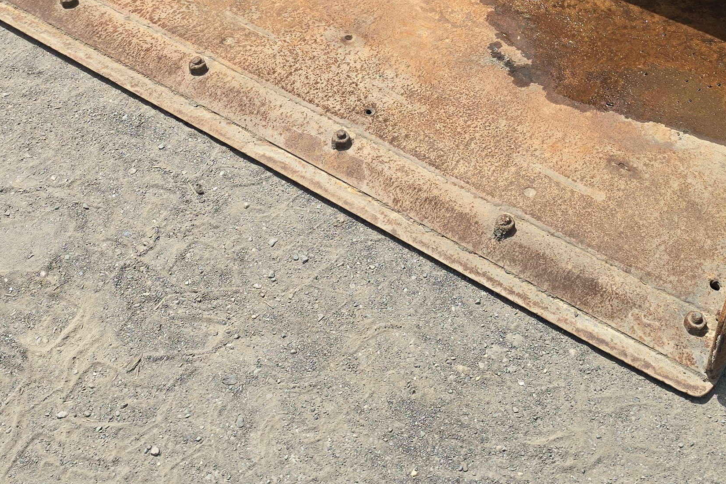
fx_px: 1170
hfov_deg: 34.4
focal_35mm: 58
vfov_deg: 22.4
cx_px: 428
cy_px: -14
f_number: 1.7
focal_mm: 6.3
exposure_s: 1/611
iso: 12
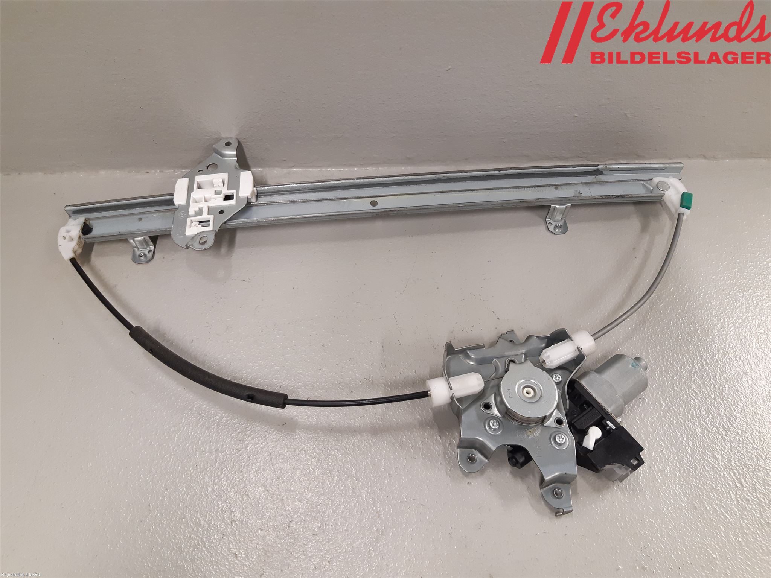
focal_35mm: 26
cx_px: 386
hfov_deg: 67.3
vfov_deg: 53.1
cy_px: 289
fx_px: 579
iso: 160
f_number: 1.7
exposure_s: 1/50
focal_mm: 3.93
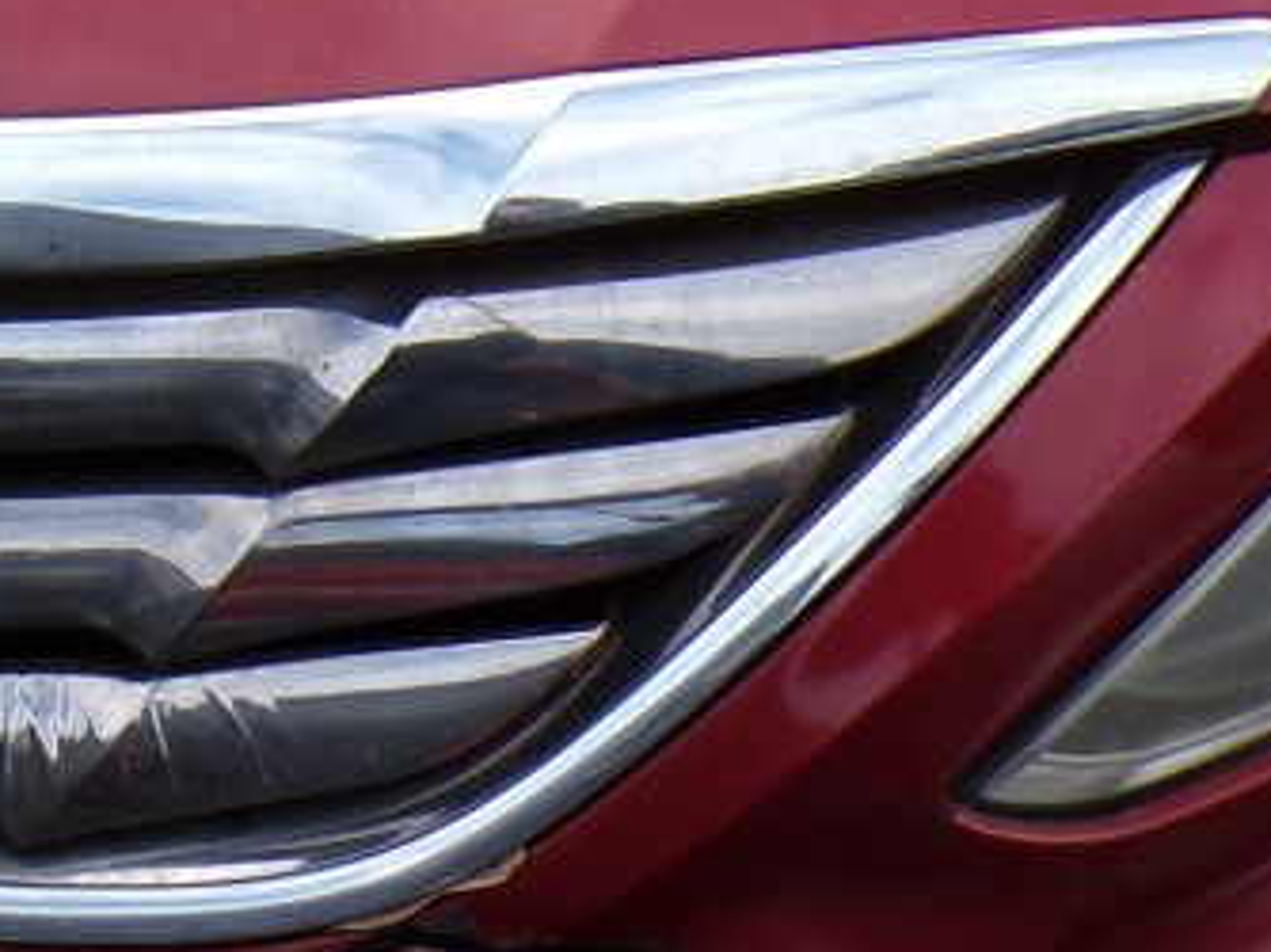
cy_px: -750
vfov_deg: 14.2
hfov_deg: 20.4
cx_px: -103
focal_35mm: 92
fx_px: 3376
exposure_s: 1/200
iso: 100
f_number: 4.4
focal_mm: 4.3
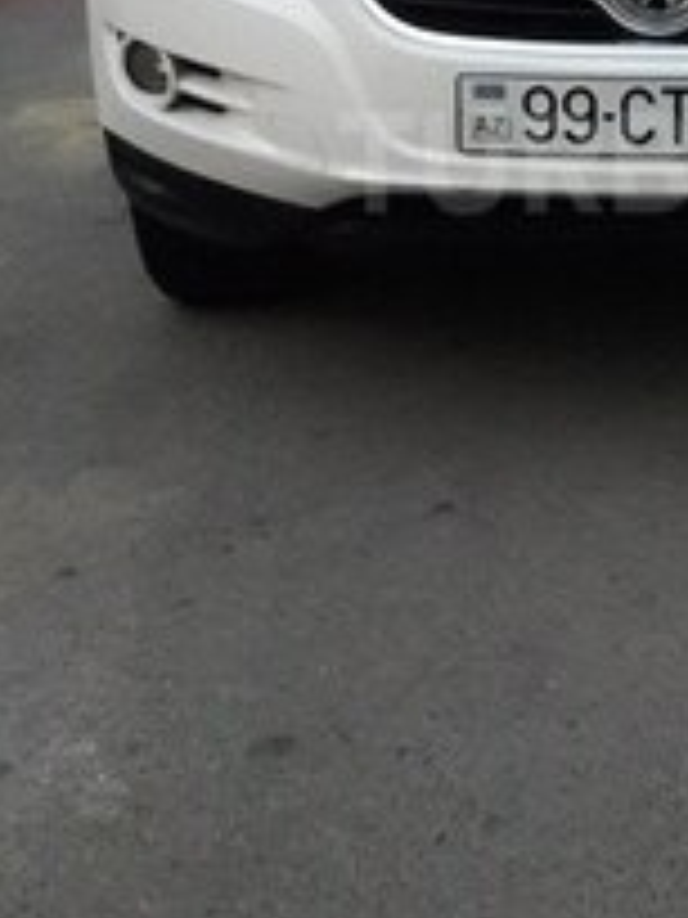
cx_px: 684
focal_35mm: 68
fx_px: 1802
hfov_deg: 20.9
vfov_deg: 27.9
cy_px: 162
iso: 640
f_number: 1.9
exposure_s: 1/17
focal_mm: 3.7
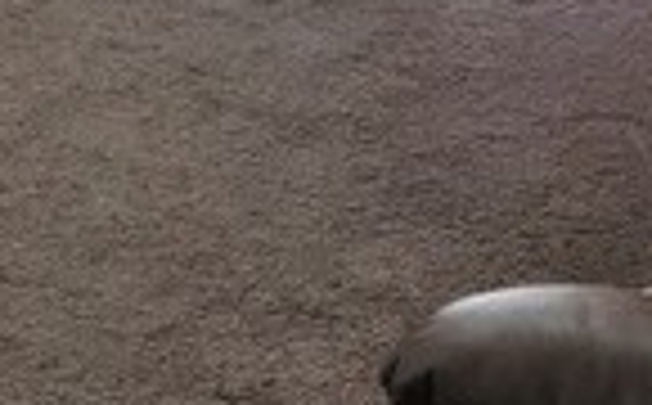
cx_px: -463
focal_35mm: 136
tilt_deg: -14.1
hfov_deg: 13.9
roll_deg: +0.6
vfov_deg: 9.3
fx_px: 2412
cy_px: -189
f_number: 2.2
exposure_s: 1/120
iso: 40
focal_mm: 4.15
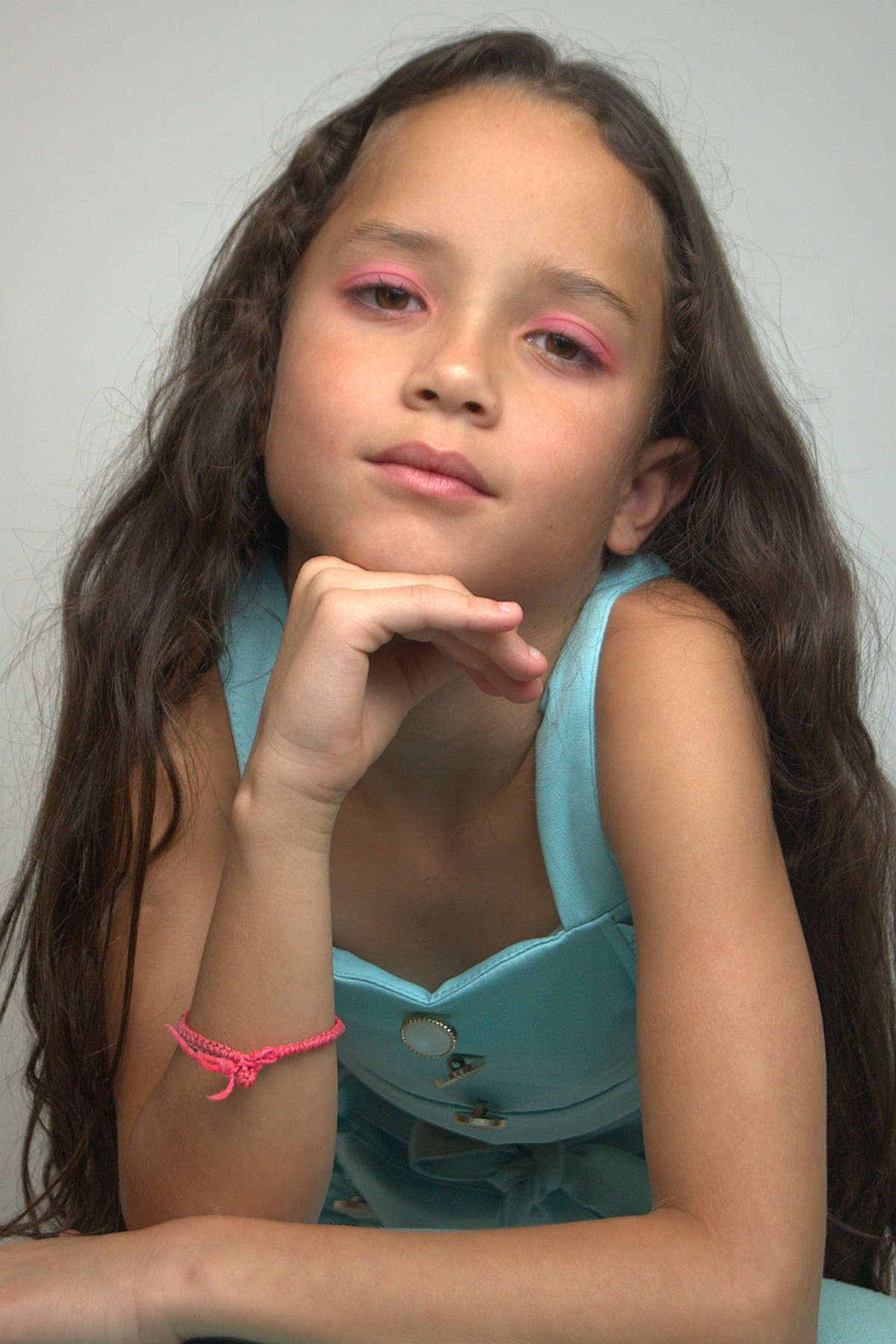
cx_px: 448
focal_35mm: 82
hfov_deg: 16.6
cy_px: 672
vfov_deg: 24.6
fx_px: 3080
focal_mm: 55
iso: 320
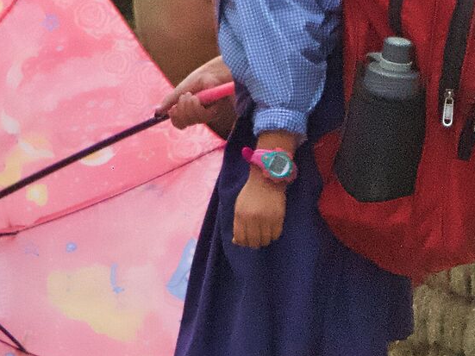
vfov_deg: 0.8
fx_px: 26299
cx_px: 577
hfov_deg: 1.0
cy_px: 91
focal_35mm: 1917
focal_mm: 78.8
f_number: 5.6
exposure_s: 1/800
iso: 800
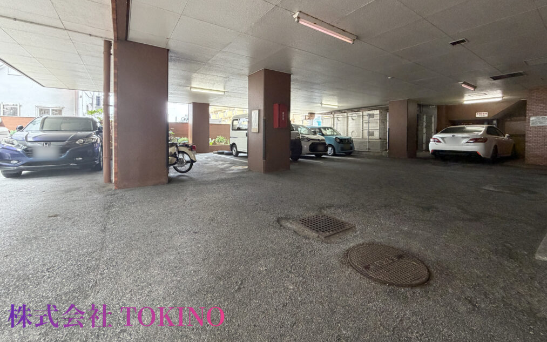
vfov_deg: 74.1
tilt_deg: -0.1
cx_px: 272
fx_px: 224
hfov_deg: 101.5
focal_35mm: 15
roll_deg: +0.6
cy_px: 140
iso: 320
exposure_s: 1/78
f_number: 2.2
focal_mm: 2.22
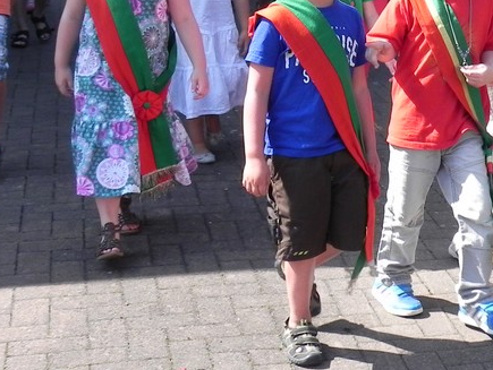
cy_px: 31
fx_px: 1240
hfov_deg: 21.6
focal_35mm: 87
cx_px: 512
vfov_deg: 16.7
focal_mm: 6.6
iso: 160
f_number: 5.6
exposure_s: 1/216
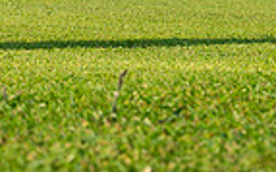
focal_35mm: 200
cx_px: -89
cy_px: -172
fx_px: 1503
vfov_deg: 6.4
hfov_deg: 10.3
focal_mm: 47
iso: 100
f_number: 13
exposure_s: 1/80
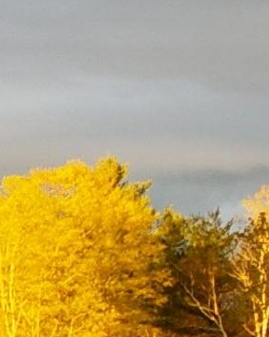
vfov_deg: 5.0
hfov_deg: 3.9
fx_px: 3860
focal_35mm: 388
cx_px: -289
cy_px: 258
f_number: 5.6
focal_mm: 33
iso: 400
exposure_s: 1/125
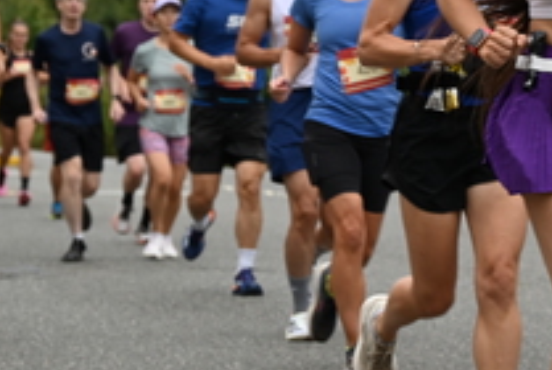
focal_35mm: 239
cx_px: 433
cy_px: 59
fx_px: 3670
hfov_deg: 8.6
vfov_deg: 5.8
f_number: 6.3
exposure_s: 1/160
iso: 400
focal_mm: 91
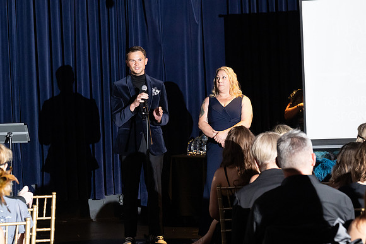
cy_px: 122
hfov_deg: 18.8
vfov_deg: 12.6
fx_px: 1107
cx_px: 183
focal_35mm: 109
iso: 2500
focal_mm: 73
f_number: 4.5
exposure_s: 1/200
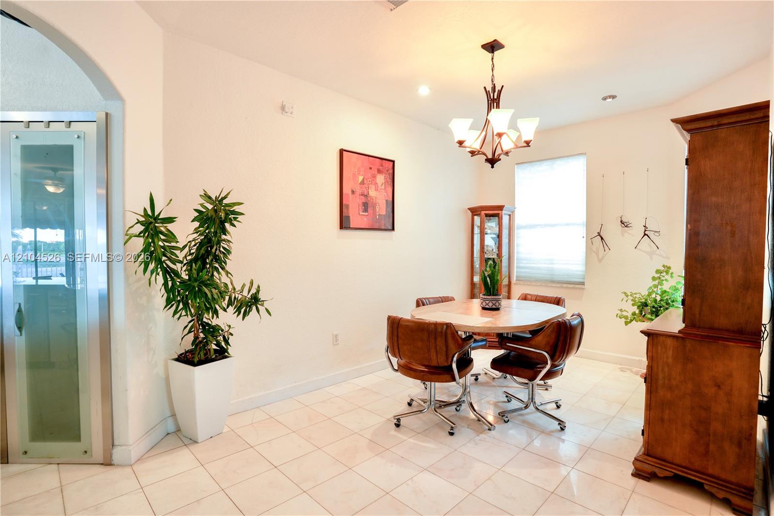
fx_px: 365
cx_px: 387
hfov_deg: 93.3
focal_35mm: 17
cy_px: 258
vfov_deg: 70.4
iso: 100
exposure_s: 1/3
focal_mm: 17
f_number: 7.1
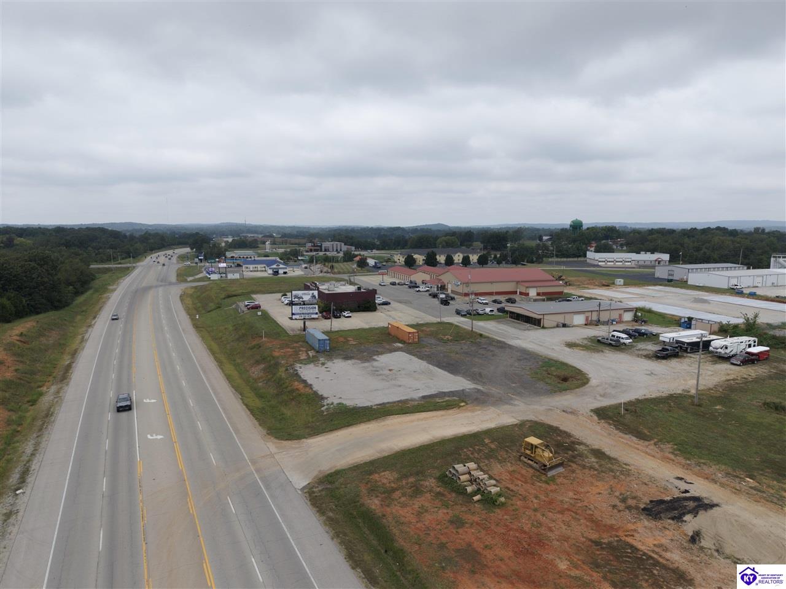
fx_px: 545
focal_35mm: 24
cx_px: 393
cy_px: 294
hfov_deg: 71.6
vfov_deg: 56.8
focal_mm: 8.67
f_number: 1.8
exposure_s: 1/2500
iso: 140
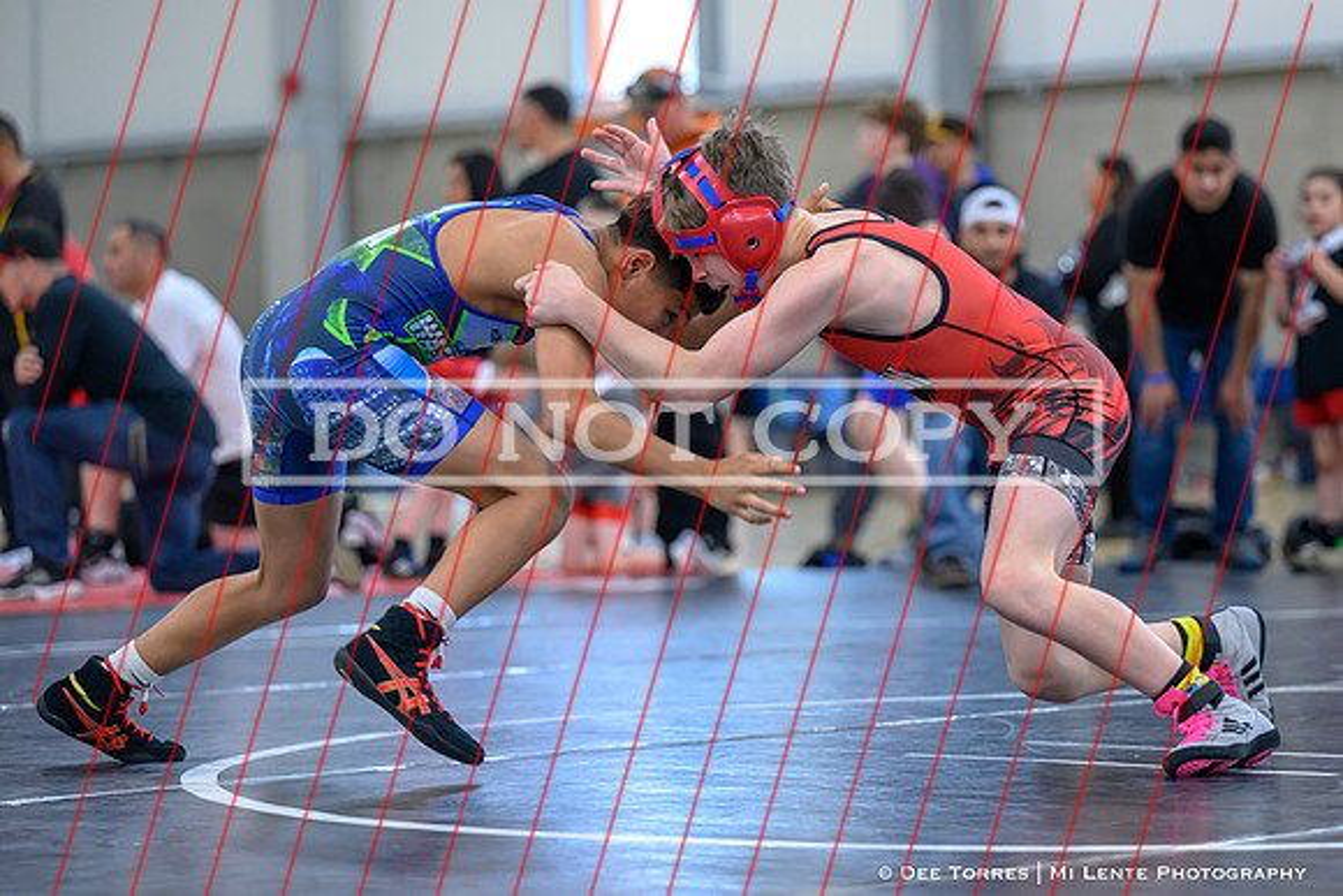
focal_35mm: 128
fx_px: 4782
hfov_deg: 16.0
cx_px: 816
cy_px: 456
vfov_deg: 10.7
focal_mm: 105
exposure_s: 1/800
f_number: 2.8
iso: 2000
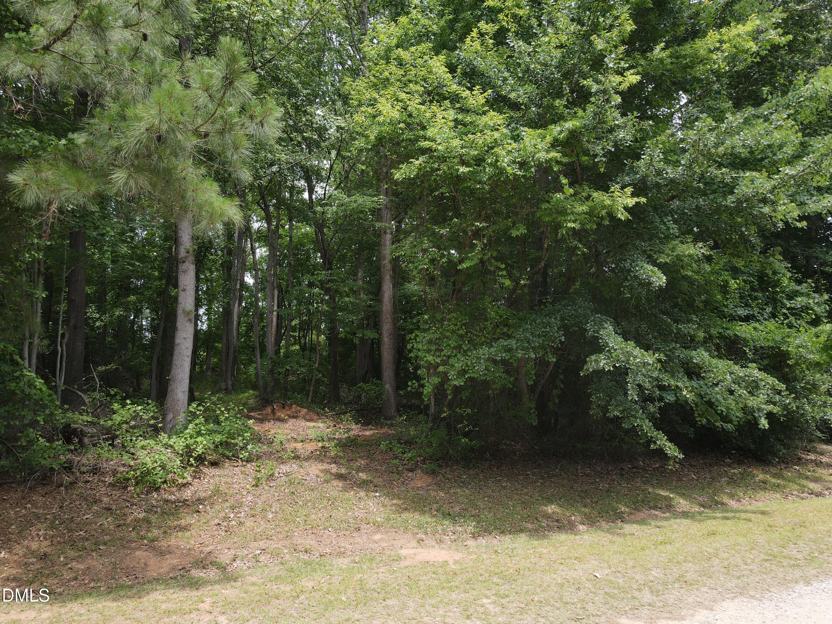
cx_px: 416
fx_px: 577
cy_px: 312
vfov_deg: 56.8
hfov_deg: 71.6
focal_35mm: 24
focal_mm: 4.5
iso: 100
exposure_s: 1/160
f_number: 2.8
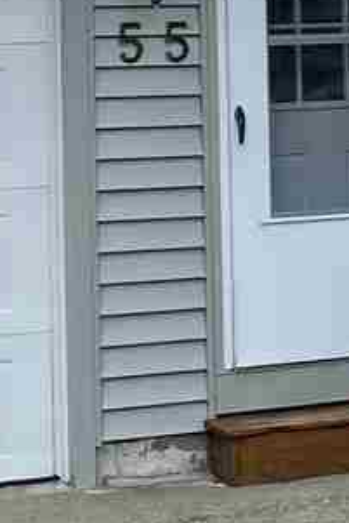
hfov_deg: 6.7
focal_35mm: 184
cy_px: -40
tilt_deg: +2.3
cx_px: 1068
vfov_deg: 11.0
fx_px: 2672
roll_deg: +2.0
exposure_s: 1/990
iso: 32
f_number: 1.8
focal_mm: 4.25
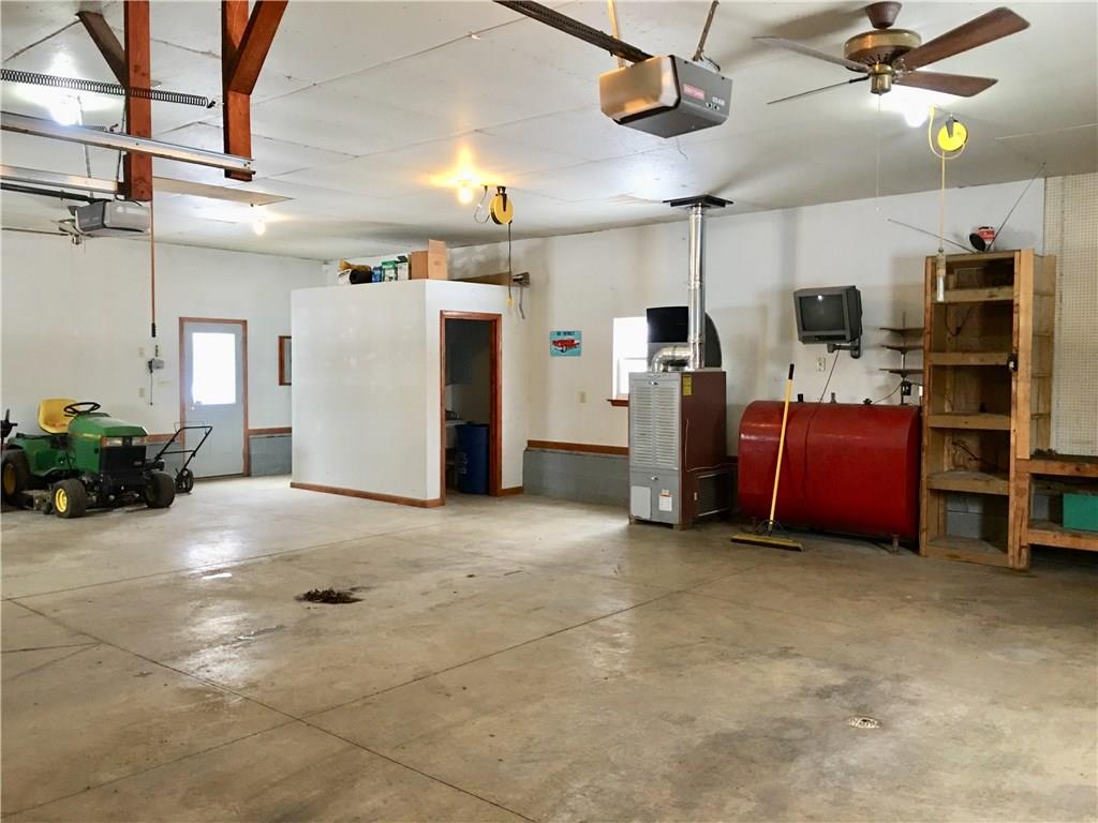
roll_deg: -0.9
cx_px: 549
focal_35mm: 29
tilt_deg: -3.5
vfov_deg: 48.2
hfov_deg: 61.7
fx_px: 920
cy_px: 412
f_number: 2.2
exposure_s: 1/15
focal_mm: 4.15
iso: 100
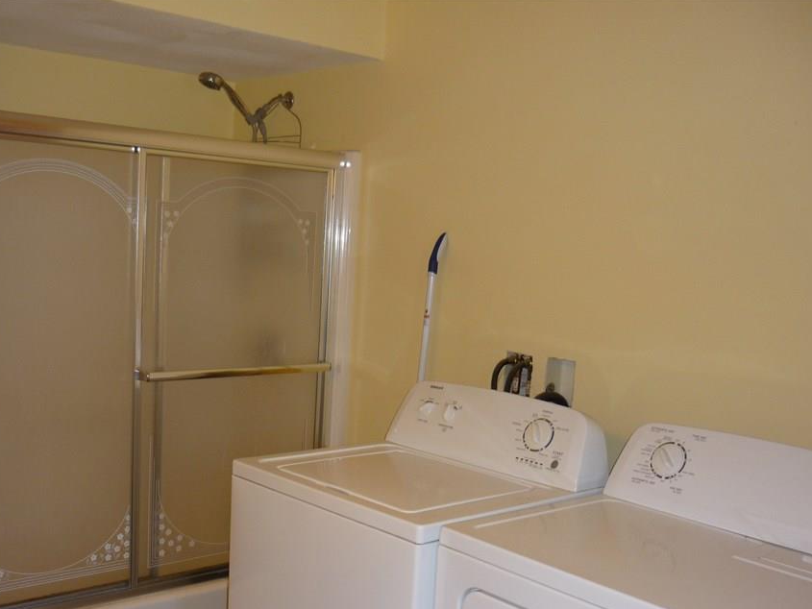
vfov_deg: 35.8
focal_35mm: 40
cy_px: 365
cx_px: 355
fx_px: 938
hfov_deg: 46.7
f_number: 2.8
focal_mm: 5.5
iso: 100
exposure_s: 1/30
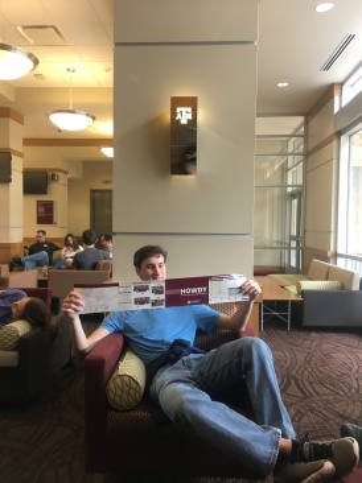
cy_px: 242
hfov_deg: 48.2
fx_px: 405
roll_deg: -0.3
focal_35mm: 29
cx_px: 181
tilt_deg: -2.5
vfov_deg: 61.7
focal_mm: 4.15
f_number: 2.2
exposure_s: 1/30
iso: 64
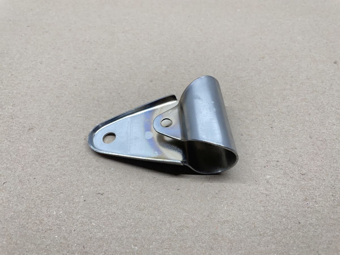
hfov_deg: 67.3
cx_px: 170
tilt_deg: -50.6
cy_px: 128
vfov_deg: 53.1
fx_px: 255
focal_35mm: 26
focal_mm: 4.2
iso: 64
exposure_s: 1/100
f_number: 1.6
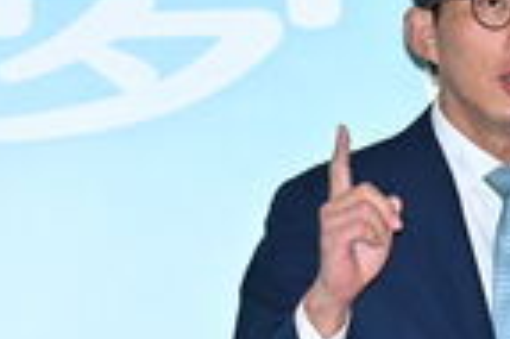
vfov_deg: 3.0
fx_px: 6552
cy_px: 312
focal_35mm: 463
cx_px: 506
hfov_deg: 4.5
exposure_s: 1/200
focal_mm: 165
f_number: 5
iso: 800
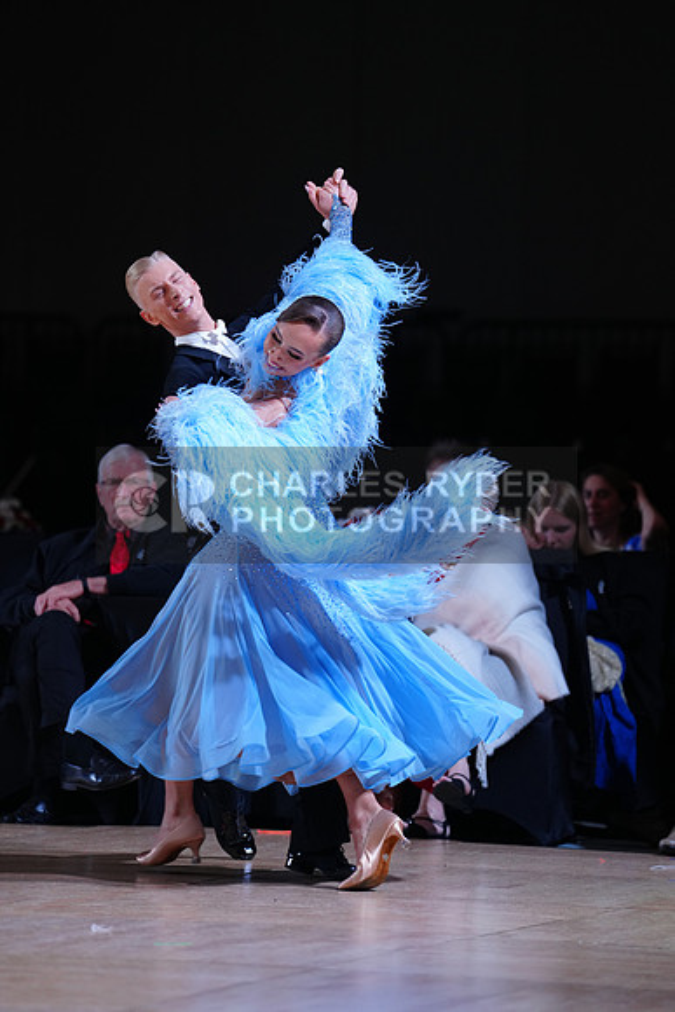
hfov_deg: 6.9
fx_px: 5621
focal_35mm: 200
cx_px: 338
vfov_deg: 10.3
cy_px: 506
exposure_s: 1/500
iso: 800
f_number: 2.8
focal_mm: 200
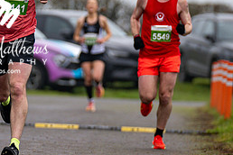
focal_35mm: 808
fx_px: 5229
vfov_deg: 1.7
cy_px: 33
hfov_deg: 2.6
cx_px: -13
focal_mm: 240
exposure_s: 1/1600
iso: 280
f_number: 2.8
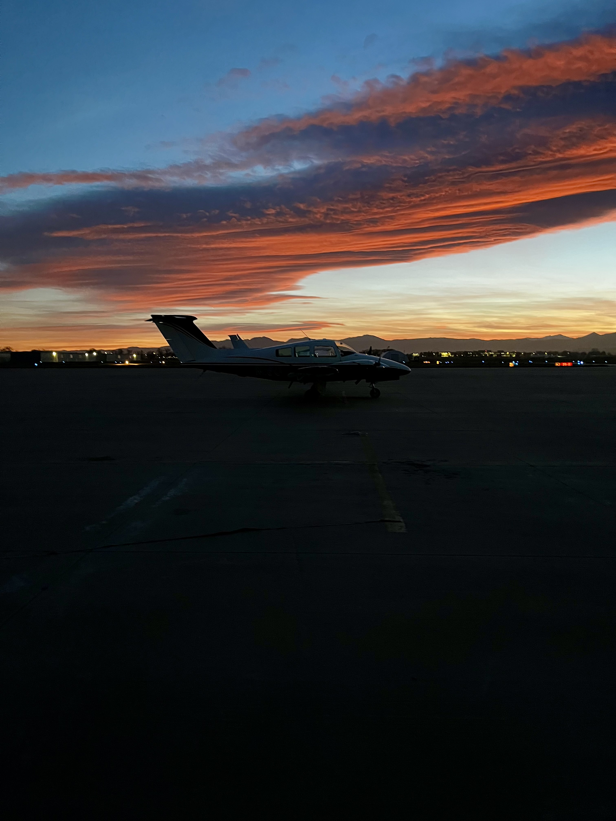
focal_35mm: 26
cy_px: 410
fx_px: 617
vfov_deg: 67.3
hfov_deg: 53.1
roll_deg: +0.1
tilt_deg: -4.9
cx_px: 308
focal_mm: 5.1
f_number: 1.6
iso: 640
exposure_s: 1/30
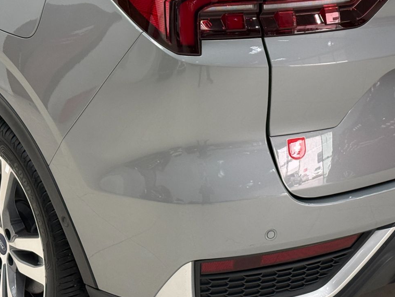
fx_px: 1084
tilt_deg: -13.6
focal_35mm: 95
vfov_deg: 15.4
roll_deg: -0.8
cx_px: 258
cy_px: 31
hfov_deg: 20.6
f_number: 1.78
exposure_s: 1/120
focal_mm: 6.76
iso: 160
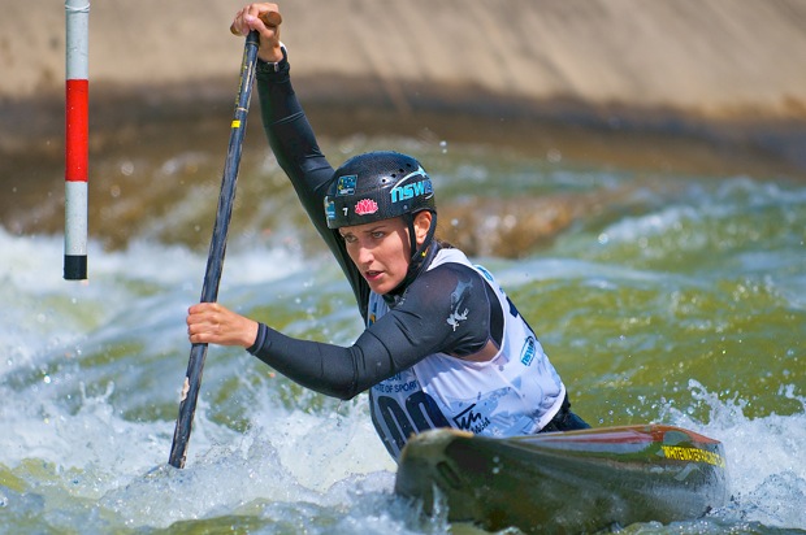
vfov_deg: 4.6
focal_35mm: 300
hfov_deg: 6.9
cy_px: 268
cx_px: 403
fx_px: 6709
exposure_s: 1/5000
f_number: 2.8
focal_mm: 200
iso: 250
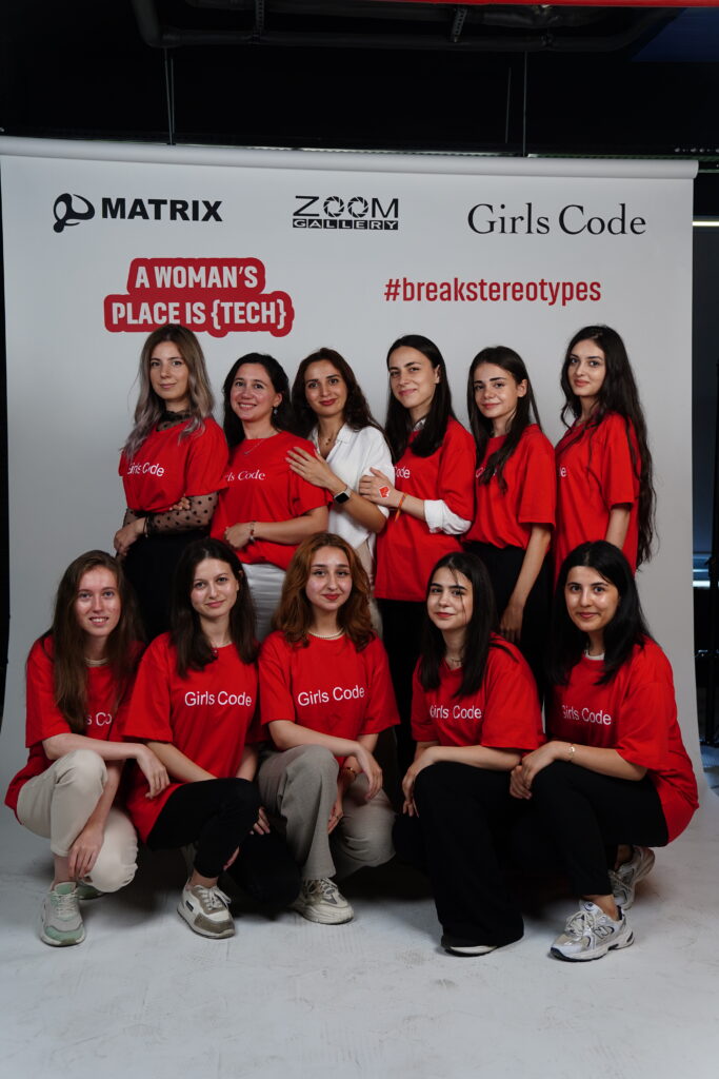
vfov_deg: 47.4
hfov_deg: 32.6
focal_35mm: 41
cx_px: 360
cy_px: 540
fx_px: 1228
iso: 400
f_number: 2.8
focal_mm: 41
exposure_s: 1/80
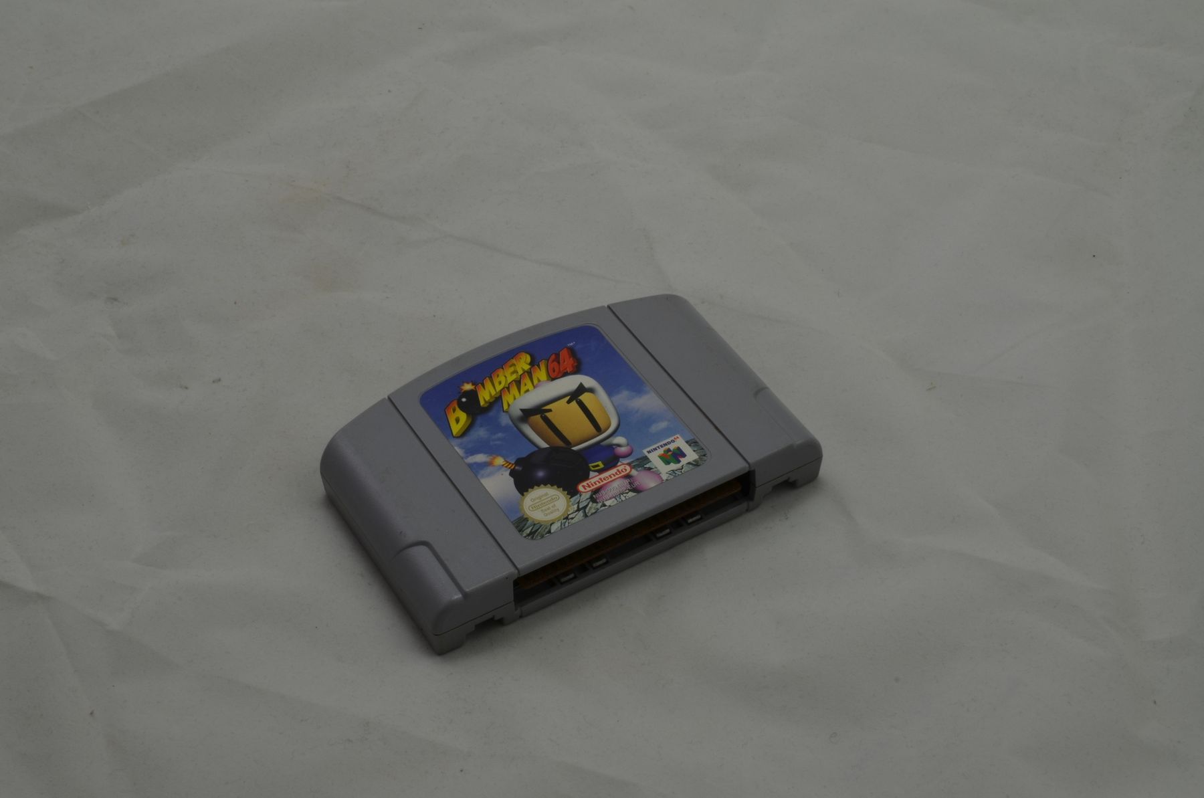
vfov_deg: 22.5
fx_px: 2003
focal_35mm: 60
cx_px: 602
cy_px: 399
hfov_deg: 33.5
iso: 100
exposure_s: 1/3
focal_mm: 40
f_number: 20
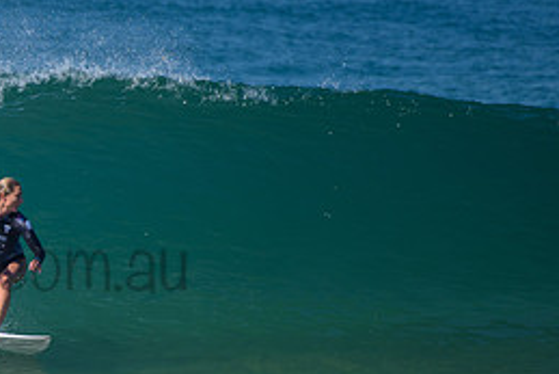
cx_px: -41
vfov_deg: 1.2
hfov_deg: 1.8
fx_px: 17369
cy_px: 241
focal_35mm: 1118
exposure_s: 1/2000
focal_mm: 500
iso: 180
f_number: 5.6
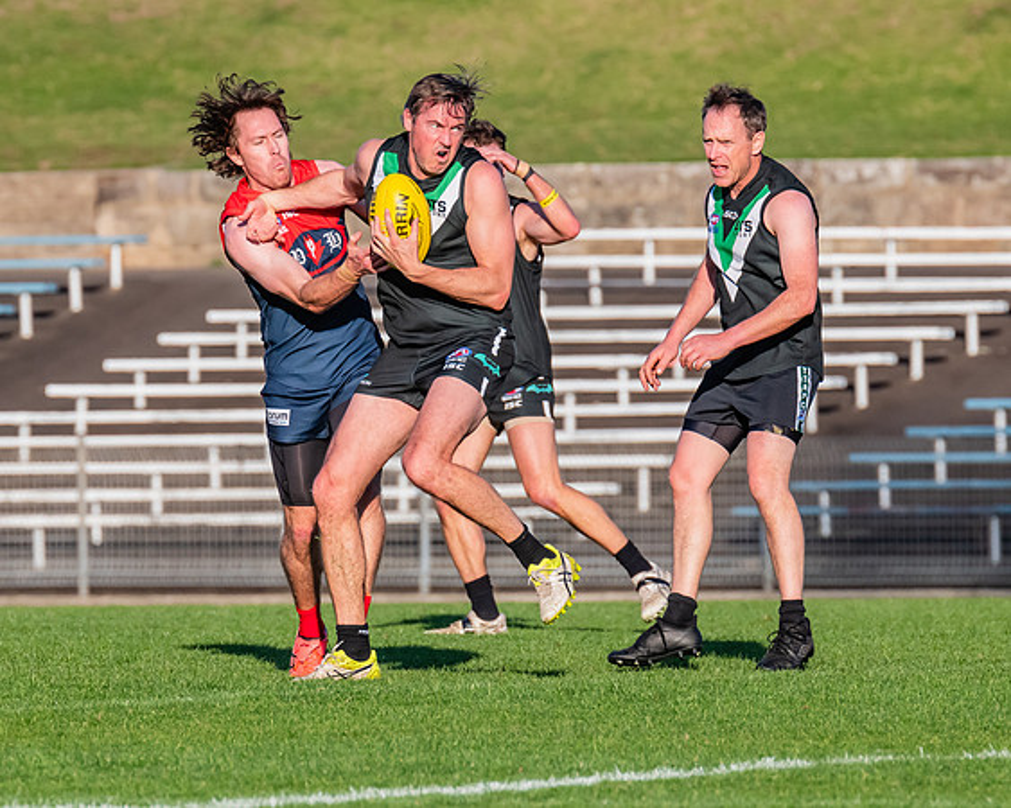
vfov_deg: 2.1
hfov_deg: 2.6
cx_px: 332
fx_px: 22359
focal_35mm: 748
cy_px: 386
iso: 800
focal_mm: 420
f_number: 10
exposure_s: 1/1600
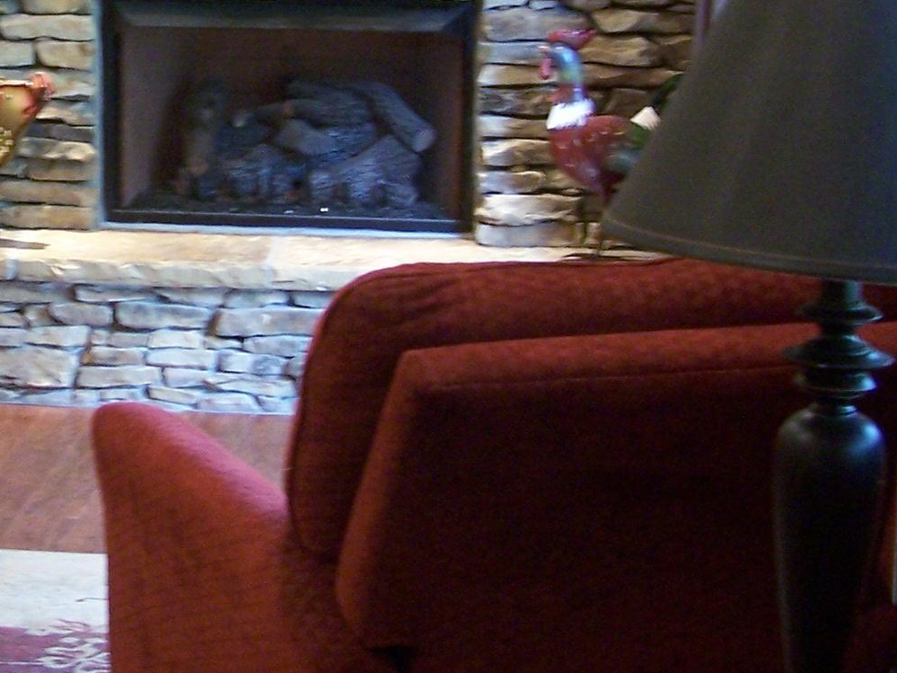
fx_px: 2539
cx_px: 116
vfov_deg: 14.9
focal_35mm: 98
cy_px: 71
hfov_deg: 19.7
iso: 140
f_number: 2.8
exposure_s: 1/8
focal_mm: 6.3
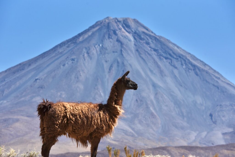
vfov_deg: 10.2
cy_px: 78
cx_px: 118
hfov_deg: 15.2
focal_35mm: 135
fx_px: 881
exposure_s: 1/4000
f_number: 9
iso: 500
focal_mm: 135
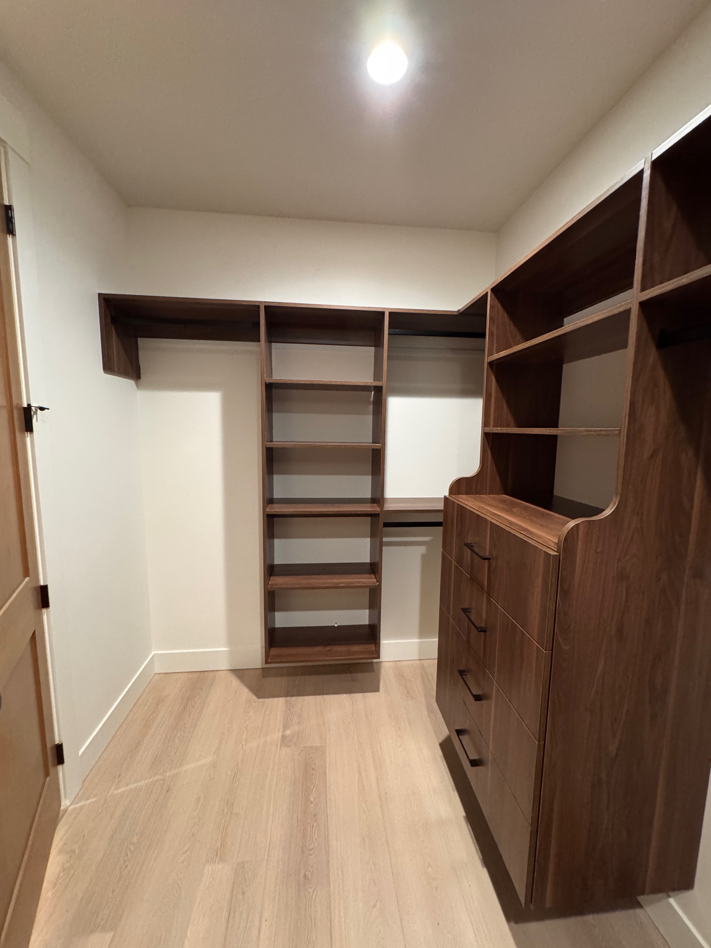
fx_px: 383
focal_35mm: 14
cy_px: 474
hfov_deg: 85.7
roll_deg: -1.2
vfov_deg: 102.1
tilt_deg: -7.4
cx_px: 356
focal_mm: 2.22
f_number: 2.2
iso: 1000
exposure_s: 1/60
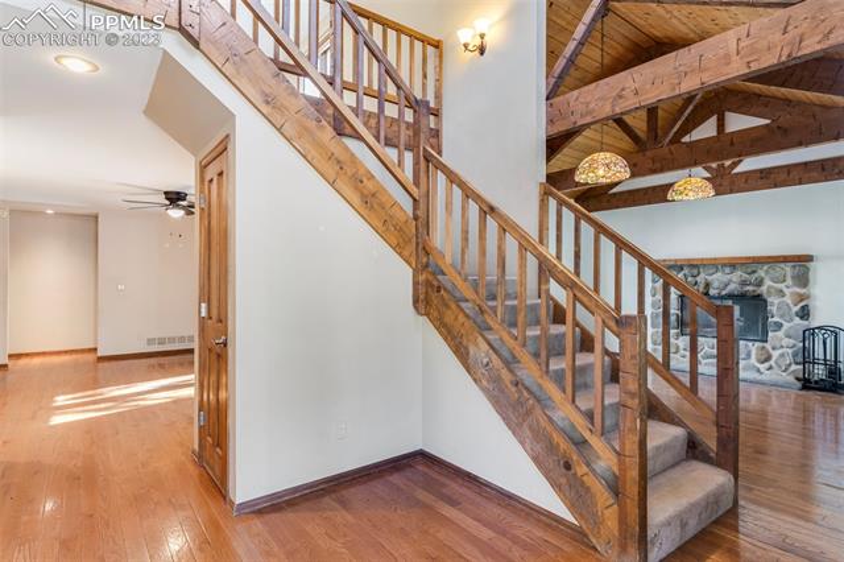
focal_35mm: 19
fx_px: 445
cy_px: 281
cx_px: 422
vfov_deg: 64.5
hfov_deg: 86.9
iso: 400
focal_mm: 19
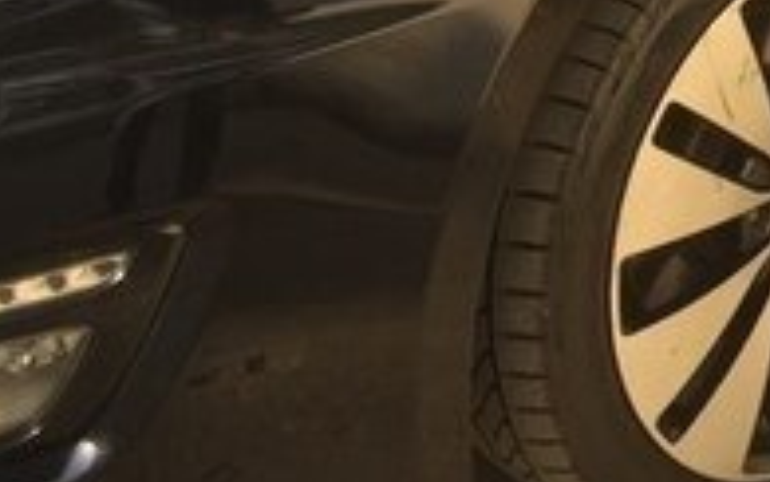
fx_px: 2183
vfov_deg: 12.0
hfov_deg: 19.4
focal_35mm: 104
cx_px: 778
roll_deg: -0.9
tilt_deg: -17.1
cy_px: -267
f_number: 2.2
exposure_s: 1/208
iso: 32
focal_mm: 4.15
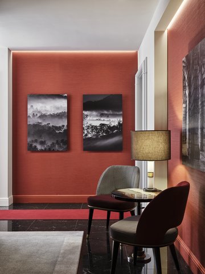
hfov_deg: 36.0
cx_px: 102
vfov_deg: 46.8
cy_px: 137
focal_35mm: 40
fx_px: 316
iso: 400
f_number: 16
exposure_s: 1/2
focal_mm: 50
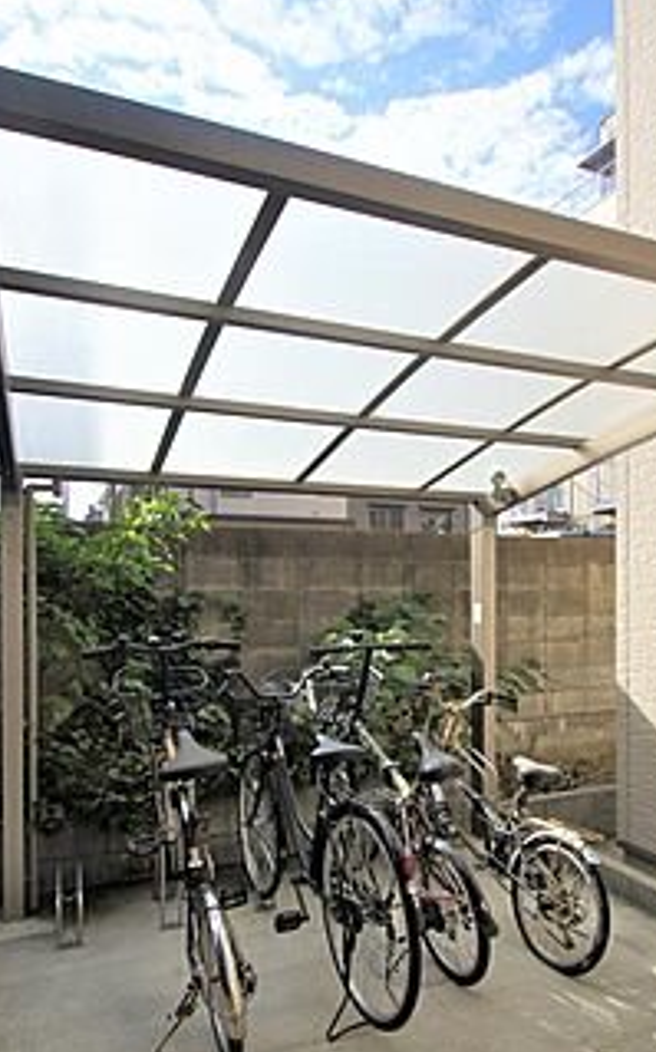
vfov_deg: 76.9
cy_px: 590
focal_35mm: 23
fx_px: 659
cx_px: 335
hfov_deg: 52.9
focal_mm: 10
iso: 100
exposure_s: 1/250
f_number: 7.1
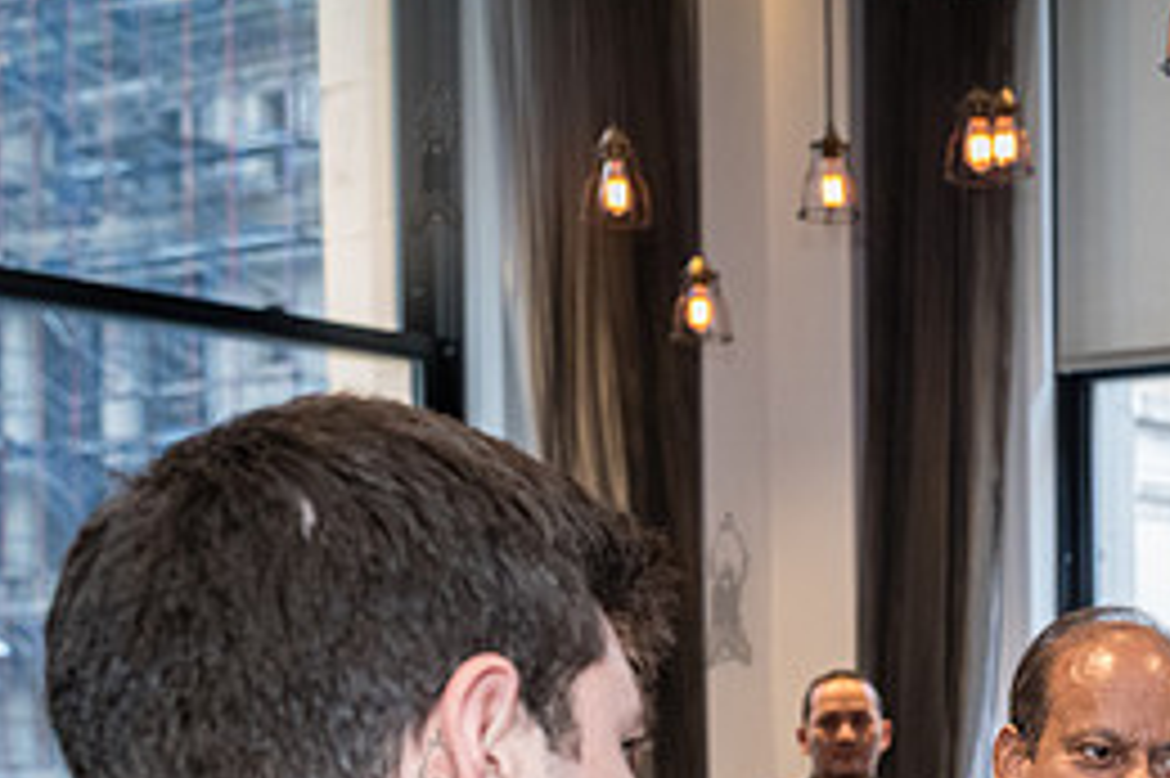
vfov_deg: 17.0
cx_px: 1300
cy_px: 805
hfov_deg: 24.2
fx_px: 2533
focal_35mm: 78
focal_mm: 35
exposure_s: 1/160
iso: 6400
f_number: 4.5
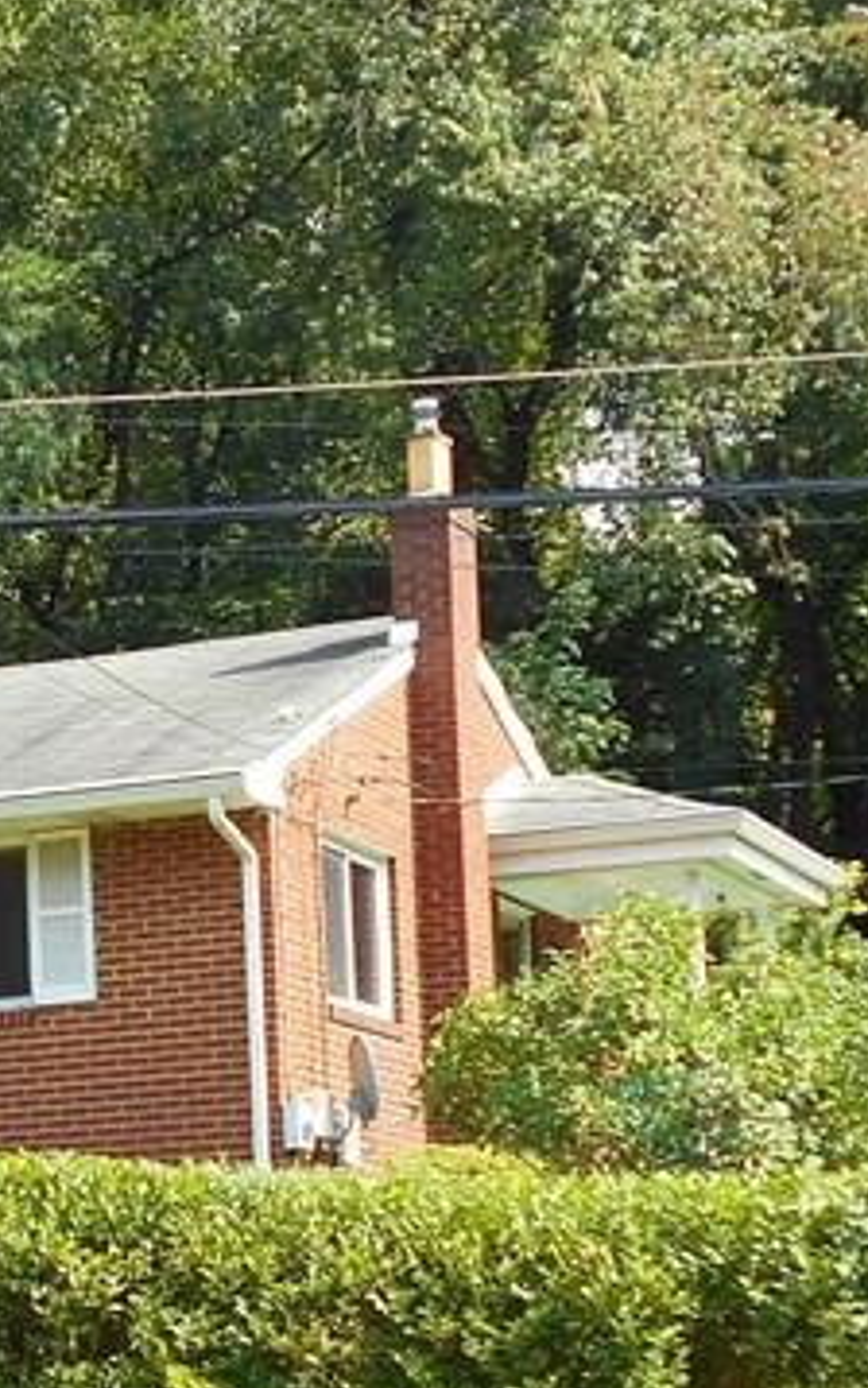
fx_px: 3668
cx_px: -225
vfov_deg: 21.3
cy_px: 911
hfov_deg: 13.1
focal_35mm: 97
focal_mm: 5.8
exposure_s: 1/200
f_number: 3.6
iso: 80
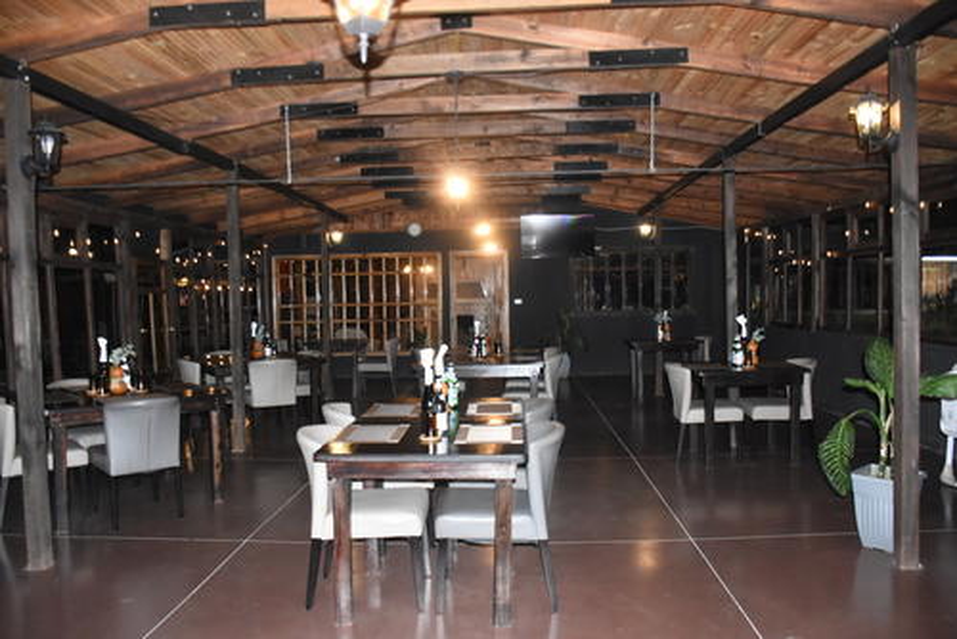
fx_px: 718
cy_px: 320
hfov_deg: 67.4
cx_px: 478
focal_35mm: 27
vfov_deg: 48.0
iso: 3200
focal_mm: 18
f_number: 3.5
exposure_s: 1/250
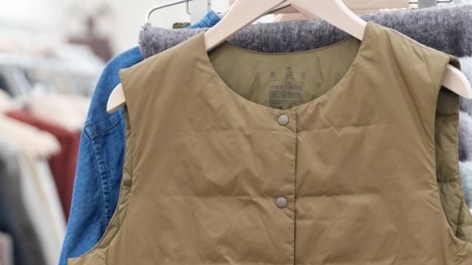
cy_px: 311
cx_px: 284
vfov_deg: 5.9
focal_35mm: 204
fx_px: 2553
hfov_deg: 10.6
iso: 1000
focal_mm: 70
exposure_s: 1/100
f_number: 2.8
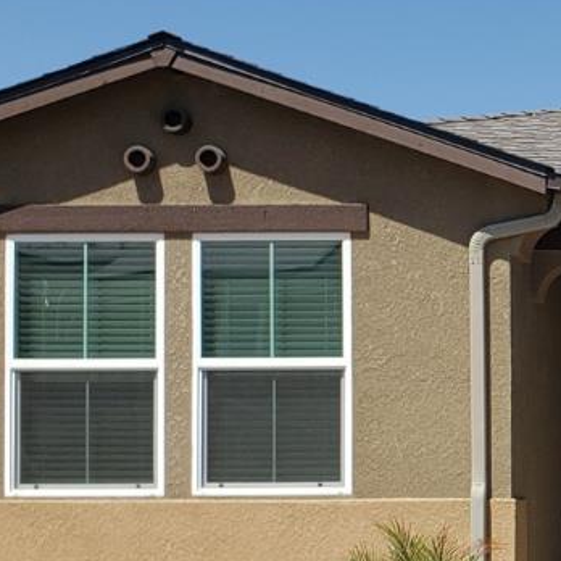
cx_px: 895
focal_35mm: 99
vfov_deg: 17.4
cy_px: 449
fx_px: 1815
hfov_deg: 15.8
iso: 50
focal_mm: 4.3
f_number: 2.4
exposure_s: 1/1750
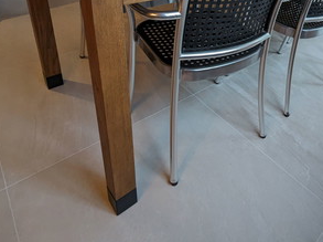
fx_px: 261
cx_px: 223
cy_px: 31
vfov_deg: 45.6
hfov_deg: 61.5
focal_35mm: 28
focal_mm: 2.35
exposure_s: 1/33.3
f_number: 2.2
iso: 288
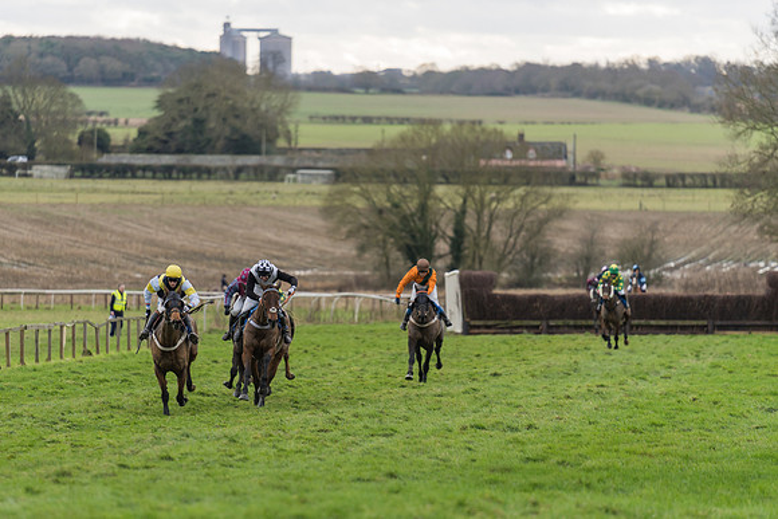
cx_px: 294
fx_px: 5616
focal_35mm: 260
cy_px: 262
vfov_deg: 5.3
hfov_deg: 7.9
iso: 400
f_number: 2.8
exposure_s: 1/1000
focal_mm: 200
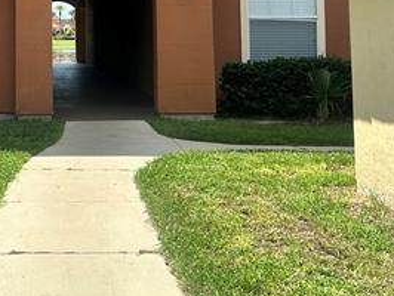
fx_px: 854
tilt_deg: +5.4
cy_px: -41
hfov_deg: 25.4
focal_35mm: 75
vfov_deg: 18.8
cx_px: 70
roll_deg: -0.1
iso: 50
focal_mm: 5.7
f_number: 1.5
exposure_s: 1/3257
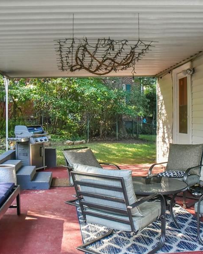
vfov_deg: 46.8
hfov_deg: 38.2
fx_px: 293
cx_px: 94
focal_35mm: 39
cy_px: 121
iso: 4000
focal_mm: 24
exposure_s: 1/100
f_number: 10
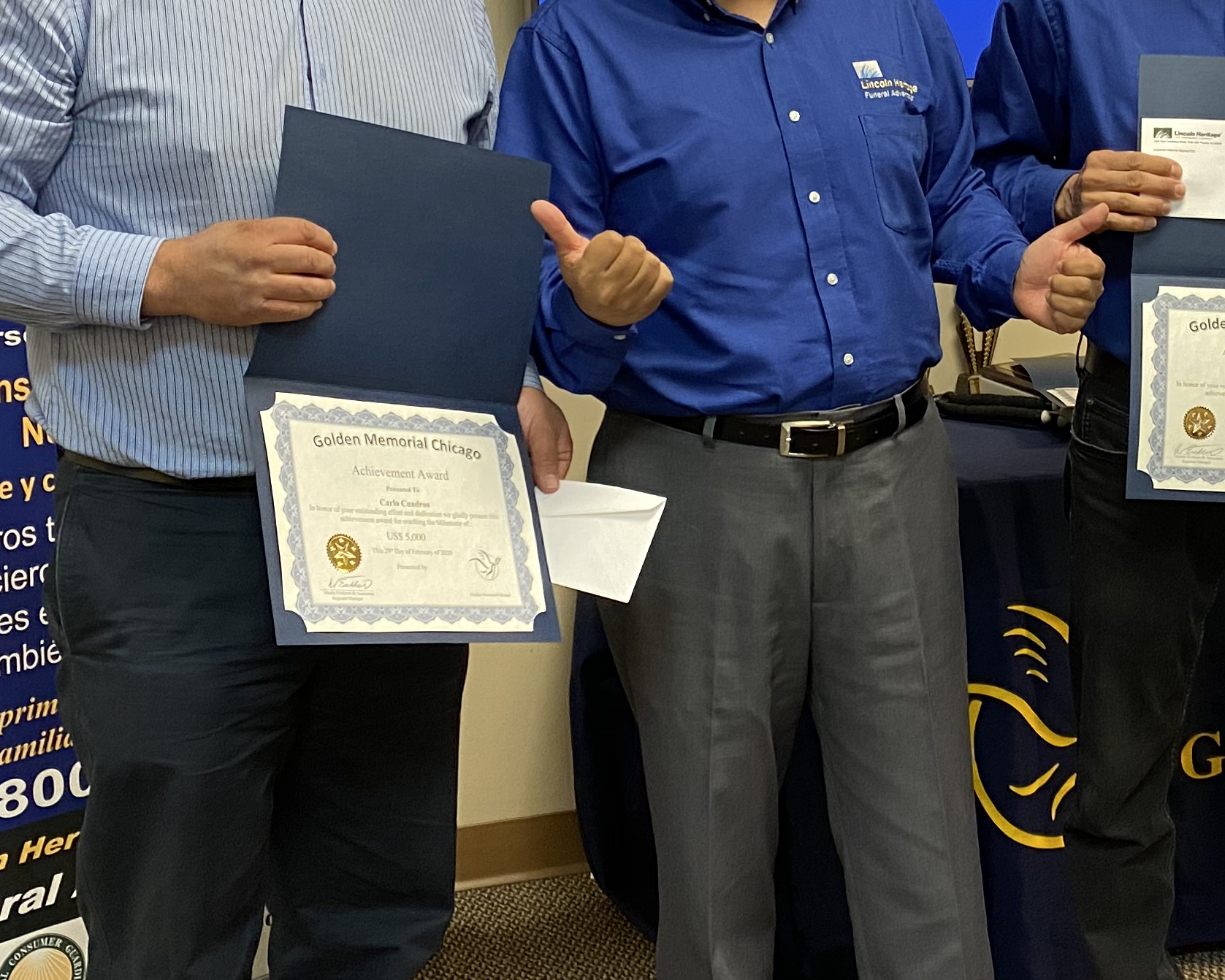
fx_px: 2212
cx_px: 951
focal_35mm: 61
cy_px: 342
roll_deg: +0.2
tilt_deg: -7.6
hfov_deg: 30.3
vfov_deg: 24.9
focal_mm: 4.25
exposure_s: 1/60
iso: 125
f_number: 1.8
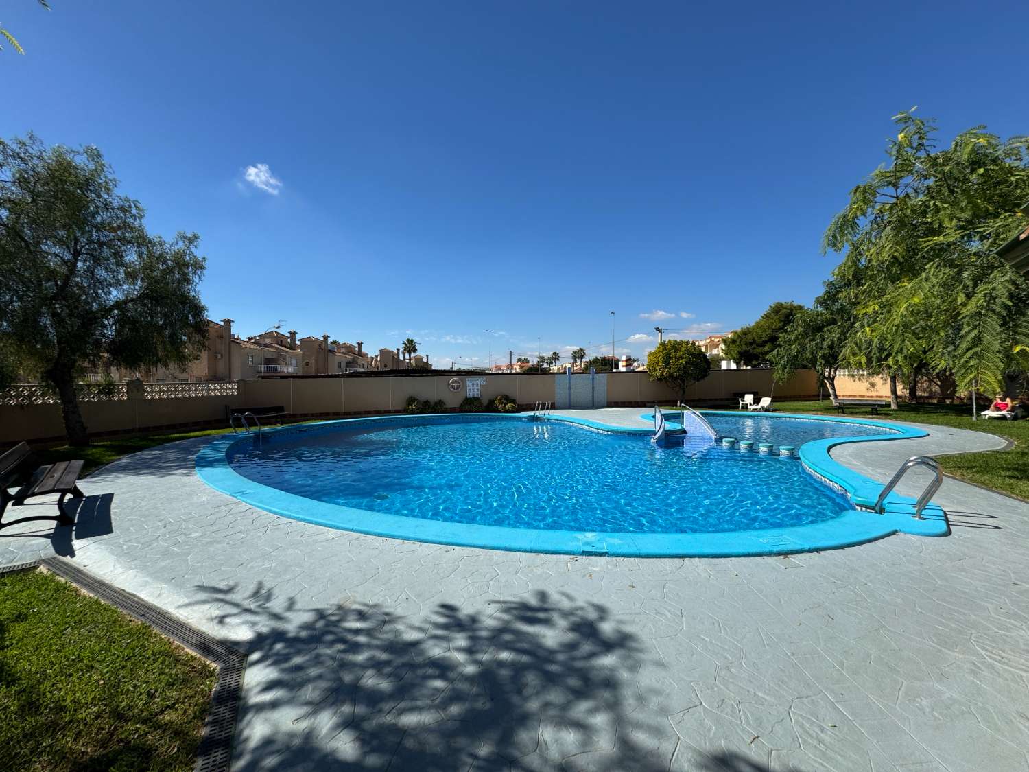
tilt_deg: -0.8
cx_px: 514
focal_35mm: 14
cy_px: 386
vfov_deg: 85.7
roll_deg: +0.9
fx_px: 416
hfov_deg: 102.1
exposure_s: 1/2584
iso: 50
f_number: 2.2
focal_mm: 2.22
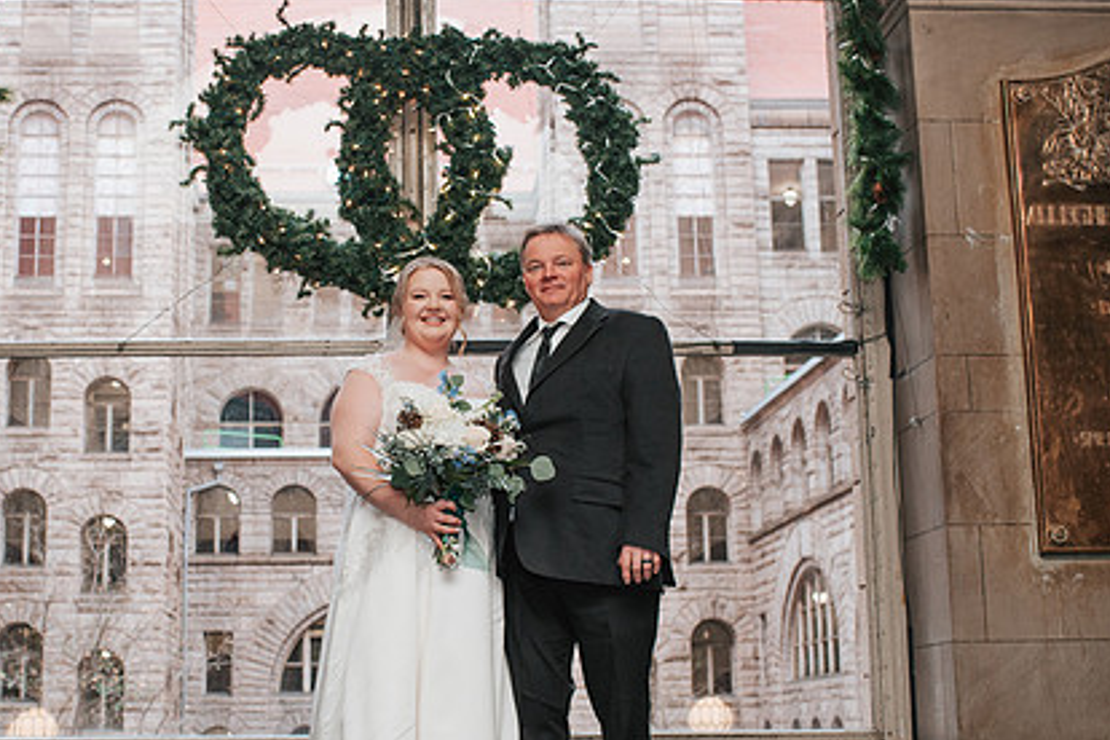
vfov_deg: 24.6
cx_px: 407
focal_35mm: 55
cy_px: 415
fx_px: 1696
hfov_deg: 36.0
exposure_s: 1/200
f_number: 3.5
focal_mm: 35
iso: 720
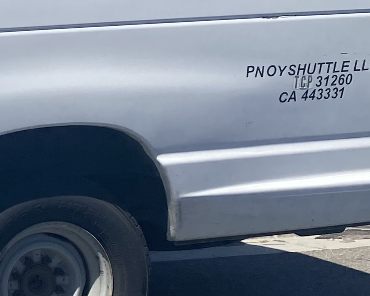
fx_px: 1215
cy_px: 135
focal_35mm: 111
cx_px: -350
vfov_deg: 13.9
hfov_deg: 14.6
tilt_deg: -7.1
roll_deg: -3.5
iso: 32
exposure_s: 1/2755
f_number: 1.8
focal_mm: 4.25
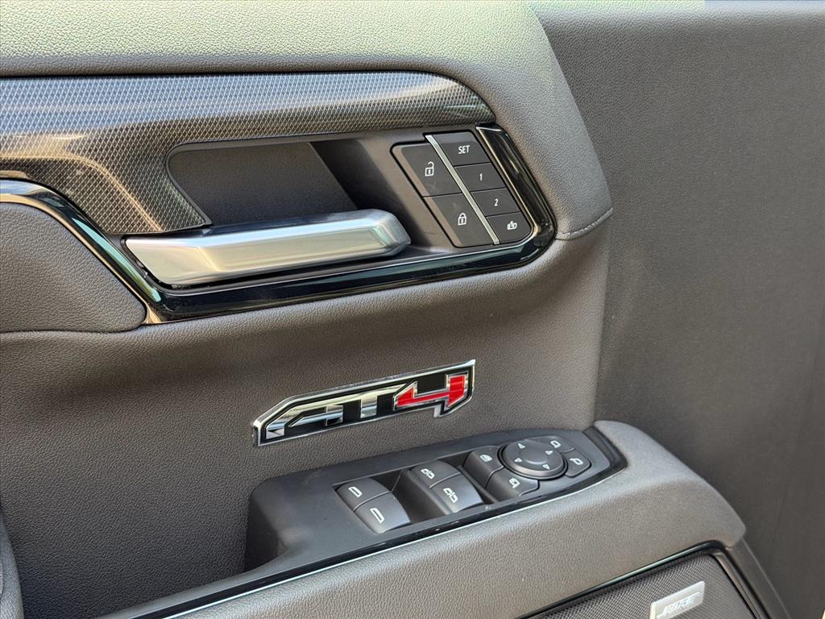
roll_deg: -4.9
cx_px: 412
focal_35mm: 48
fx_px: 1144
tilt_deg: -24.1
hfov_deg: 39.7
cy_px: 310
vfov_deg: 30.3
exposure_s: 1/193
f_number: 1.78
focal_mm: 6.76
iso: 80
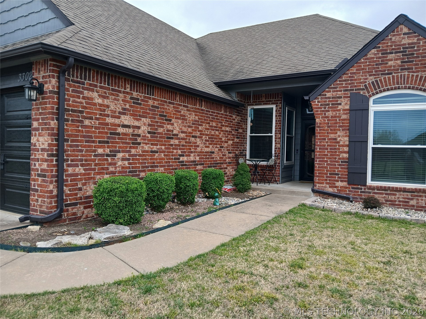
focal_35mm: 26
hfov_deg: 67.3
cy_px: 160
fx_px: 320
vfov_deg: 53.1
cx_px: 213
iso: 20
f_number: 1.8
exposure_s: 1/120
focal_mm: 3.98
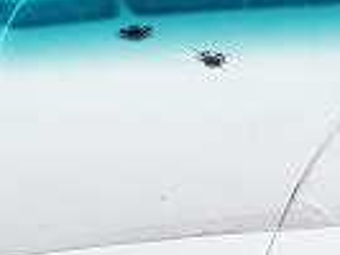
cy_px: 459
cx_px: 611
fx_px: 1534
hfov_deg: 11.7
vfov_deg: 9.1
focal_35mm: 156
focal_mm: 4.3
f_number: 2.4
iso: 200
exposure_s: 1/50
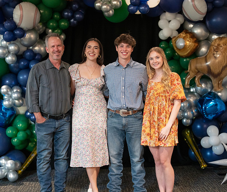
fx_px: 402
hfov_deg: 31.5
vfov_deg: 26.9
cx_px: 114
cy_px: 96
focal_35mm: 58
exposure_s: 1/320
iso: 1600
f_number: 1.2
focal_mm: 50
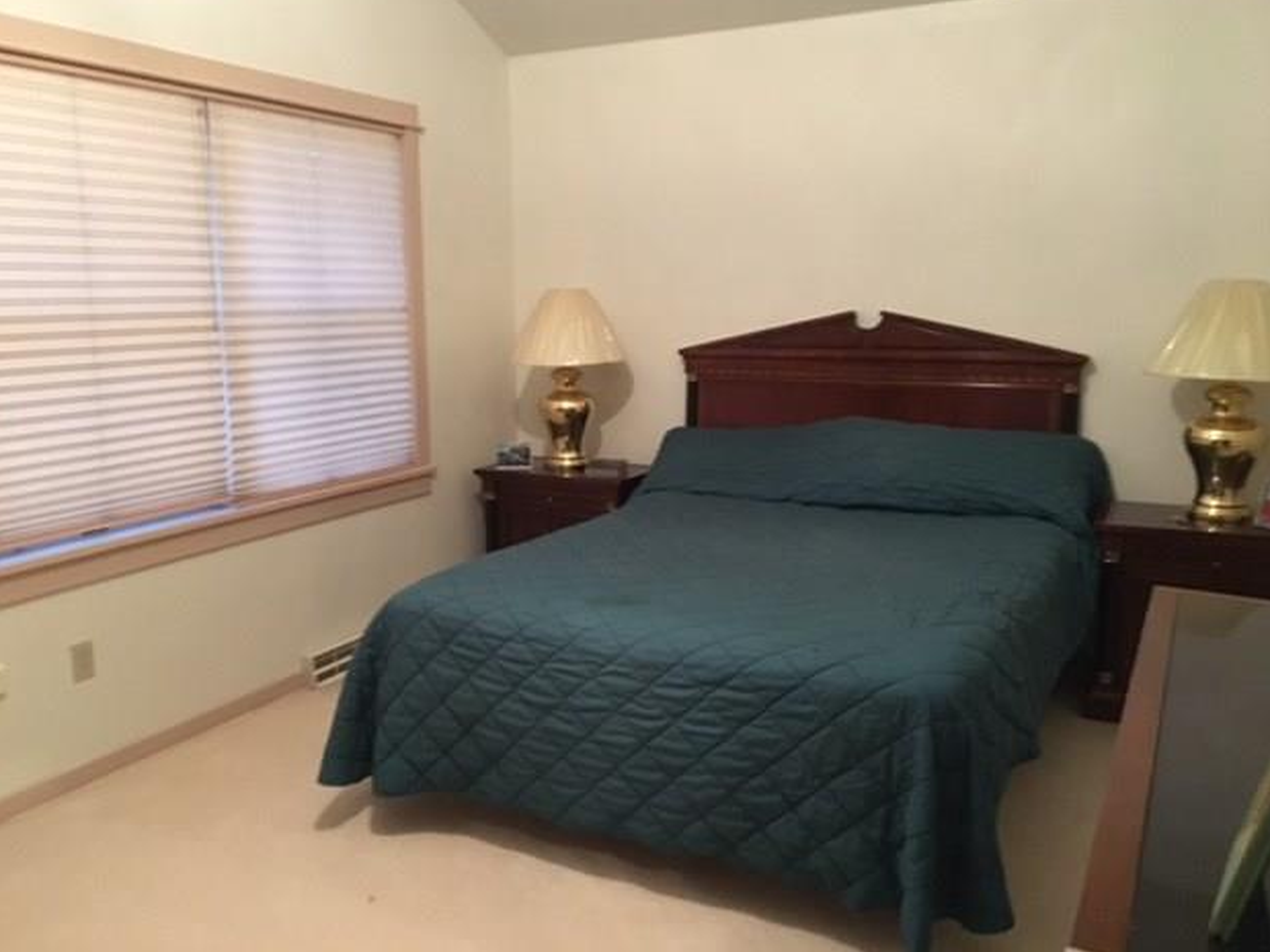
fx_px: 1100
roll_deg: +1.6
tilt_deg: -9.7
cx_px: 618
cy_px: 464
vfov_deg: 46.8
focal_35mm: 30
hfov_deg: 60.0
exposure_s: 1/15
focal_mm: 4.15
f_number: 2.2
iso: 320
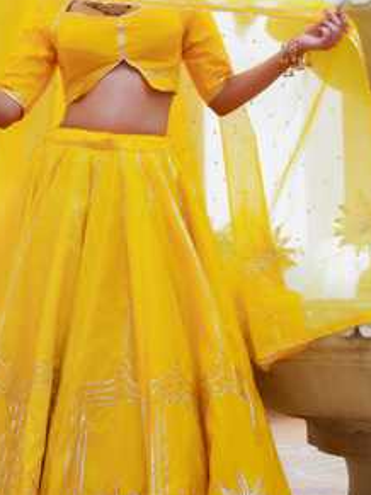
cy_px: 282
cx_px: 112
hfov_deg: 24.6
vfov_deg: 32.7
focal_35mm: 59
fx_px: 844
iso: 100
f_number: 7.1
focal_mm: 34
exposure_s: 1/160
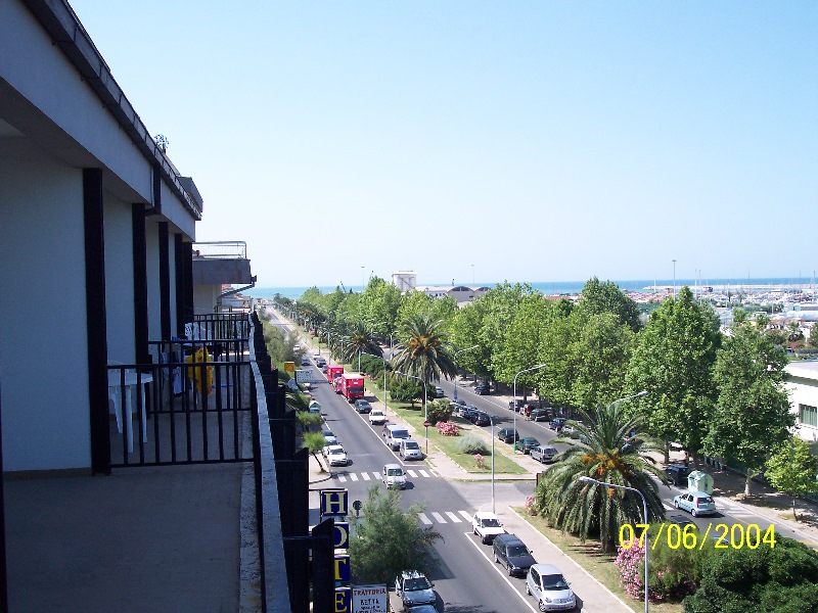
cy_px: 306
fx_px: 898
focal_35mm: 38
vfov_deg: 37.7
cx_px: 409
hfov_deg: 49.0
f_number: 4.8
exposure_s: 1/500
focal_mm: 8
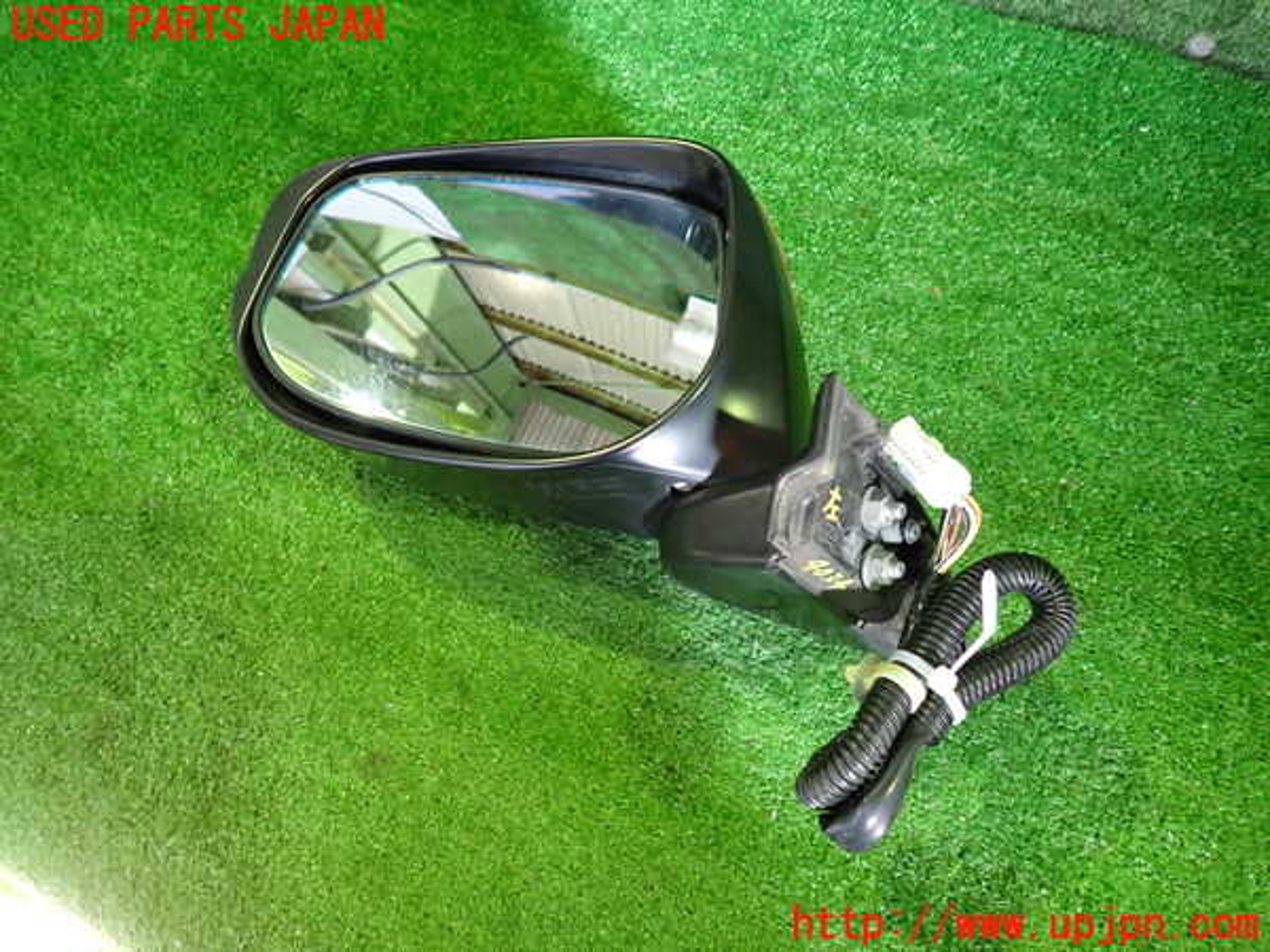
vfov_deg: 54.9
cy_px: 476
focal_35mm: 25
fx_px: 917
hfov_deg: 69.4
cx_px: 635
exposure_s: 1/30
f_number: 2
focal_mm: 4.5
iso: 500
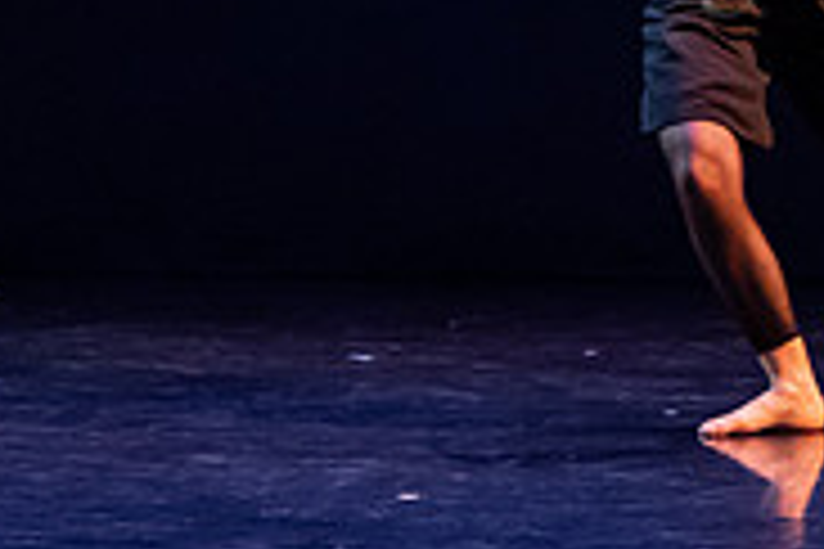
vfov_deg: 4.1
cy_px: -35
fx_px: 7599
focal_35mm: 332
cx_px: 858
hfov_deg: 6.2
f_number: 4
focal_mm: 75
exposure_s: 1/320
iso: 4000
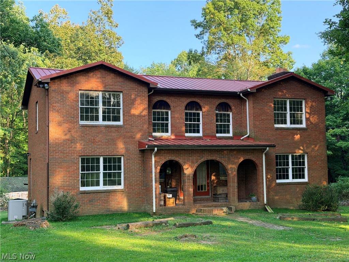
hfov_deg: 39.7
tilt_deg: +3.3
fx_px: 484
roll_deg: +1.1
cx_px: 174
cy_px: 131
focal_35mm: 48
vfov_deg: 30.3
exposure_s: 1/319
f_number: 1.78
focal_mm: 6.76
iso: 80
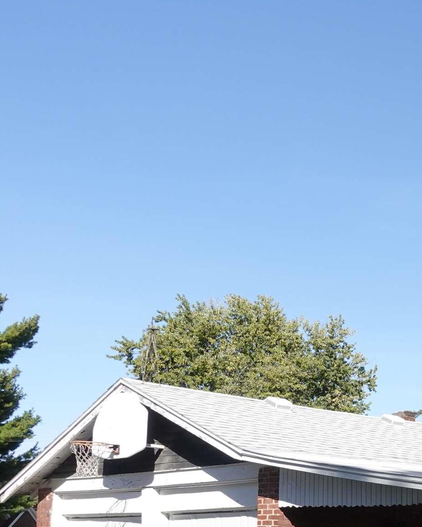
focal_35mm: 60
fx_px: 936
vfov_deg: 30.2
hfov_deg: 21.5
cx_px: 625
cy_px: 463
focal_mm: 8.8
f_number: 4
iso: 125
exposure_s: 1/640
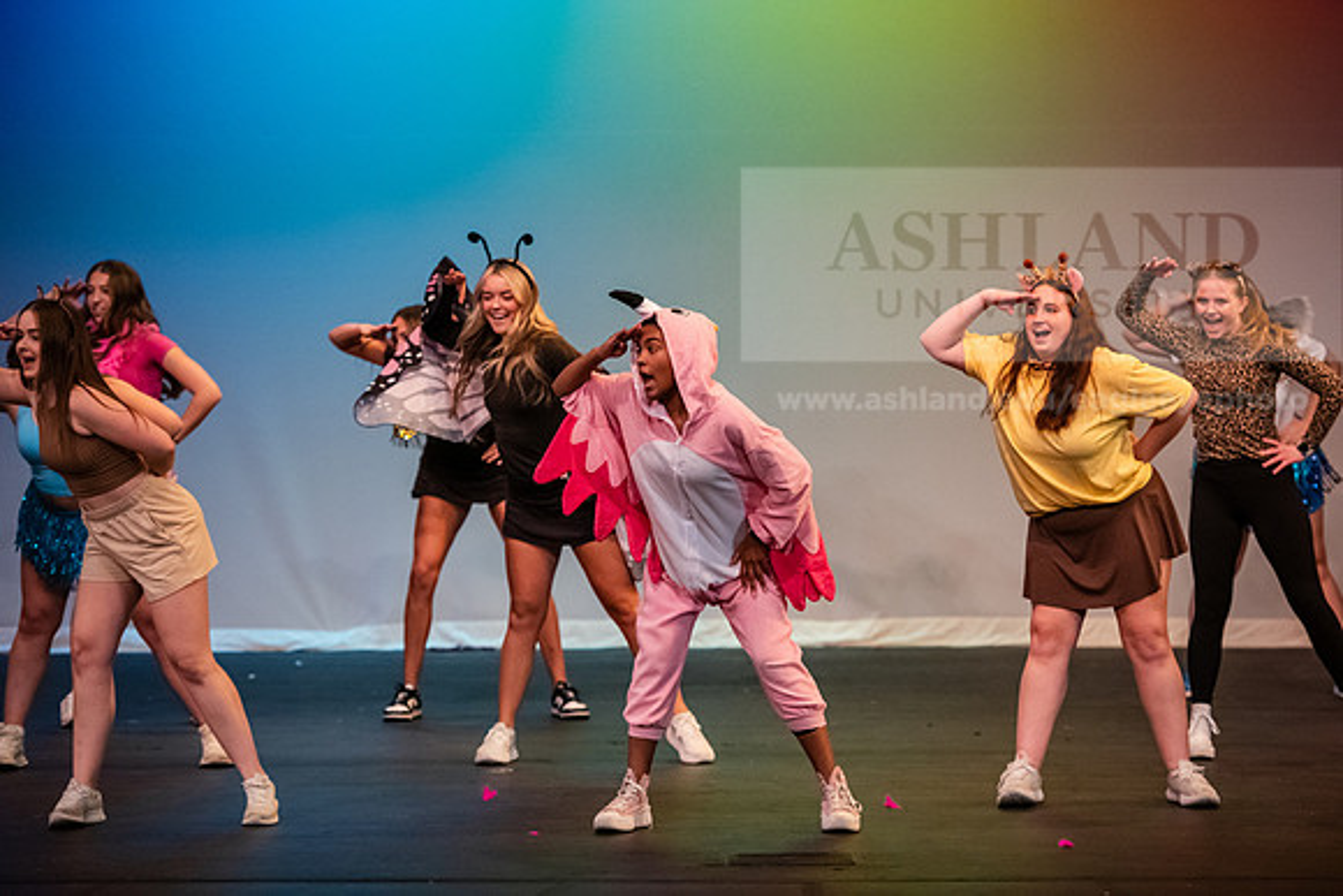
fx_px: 5224
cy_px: 448
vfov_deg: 9.8
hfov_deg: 14.7
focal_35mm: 140
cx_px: 672
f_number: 3.2
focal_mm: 140
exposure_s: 1/320
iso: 4000
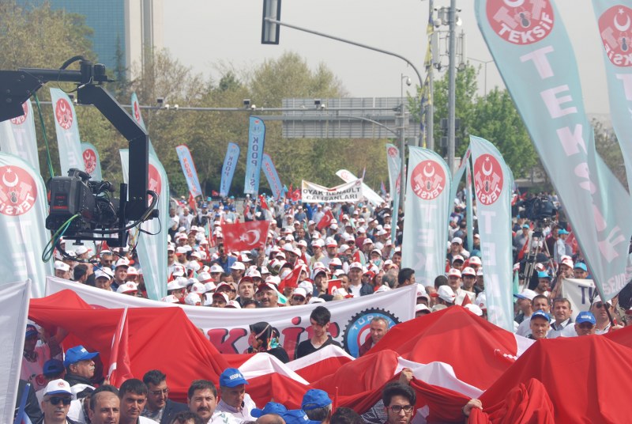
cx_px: 316
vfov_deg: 16.6
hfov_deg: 24.6
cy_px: 212
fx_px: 1450
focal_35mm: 82
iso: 100
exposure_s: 1/250
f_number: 8
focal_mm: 55
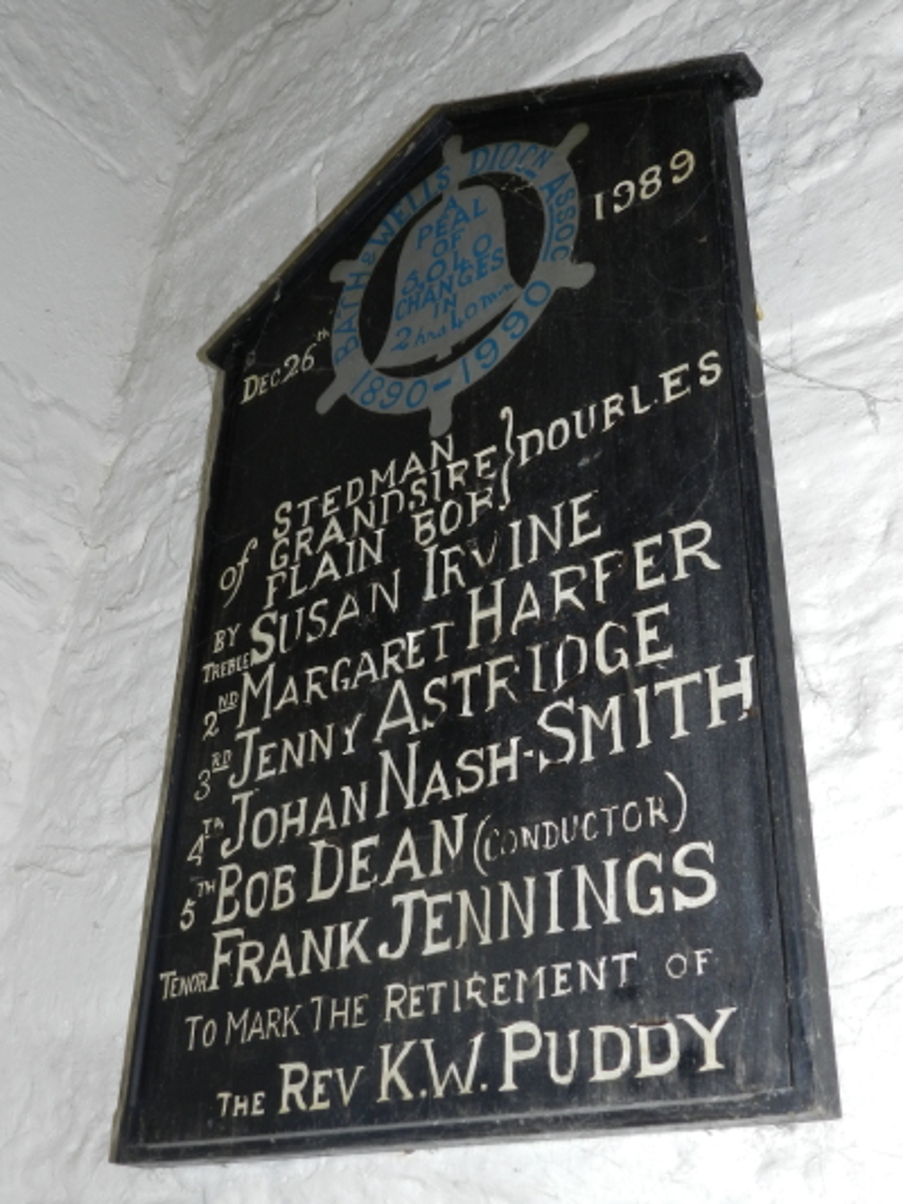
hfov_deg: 37.7
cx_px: 452
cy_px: 602
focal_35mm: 38
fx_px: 1321
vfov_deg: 49.0
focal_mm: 6.7
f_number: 4
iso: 200
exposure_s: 1/30
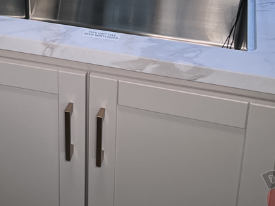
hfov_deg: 25.3
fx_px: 588
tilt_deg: -21.3
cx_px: 16
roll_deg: +1.5
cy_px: -52
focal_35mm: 74
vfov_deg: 18.6
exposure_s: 1/509
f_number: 1.5
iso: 50
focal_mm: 5.7
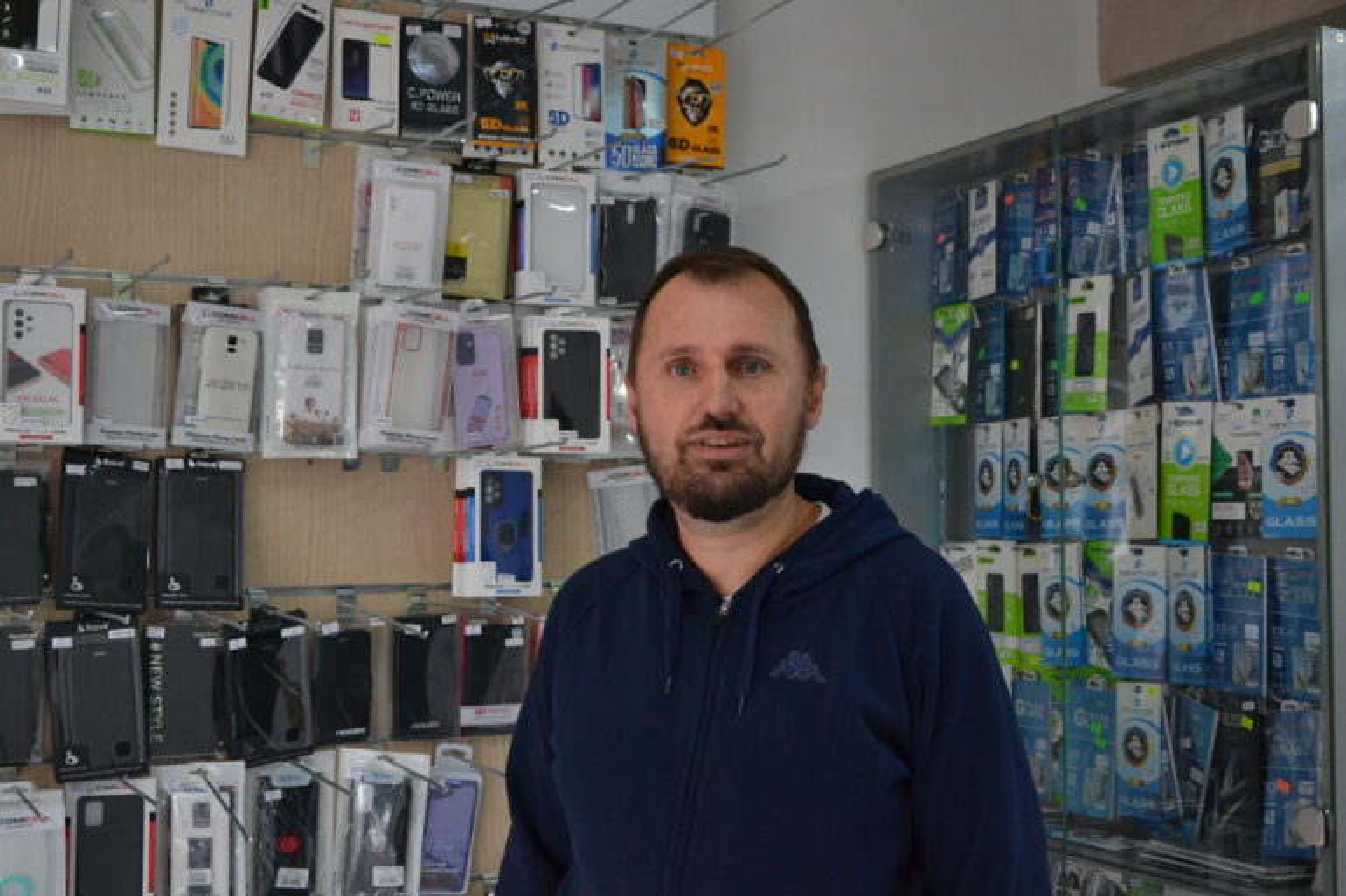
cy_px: 448
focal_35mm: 45
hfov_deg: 43.6
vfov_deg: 29.9
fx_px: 1682
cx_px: 673
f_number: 4.2
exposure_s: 1/200
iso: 1600
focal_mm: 30
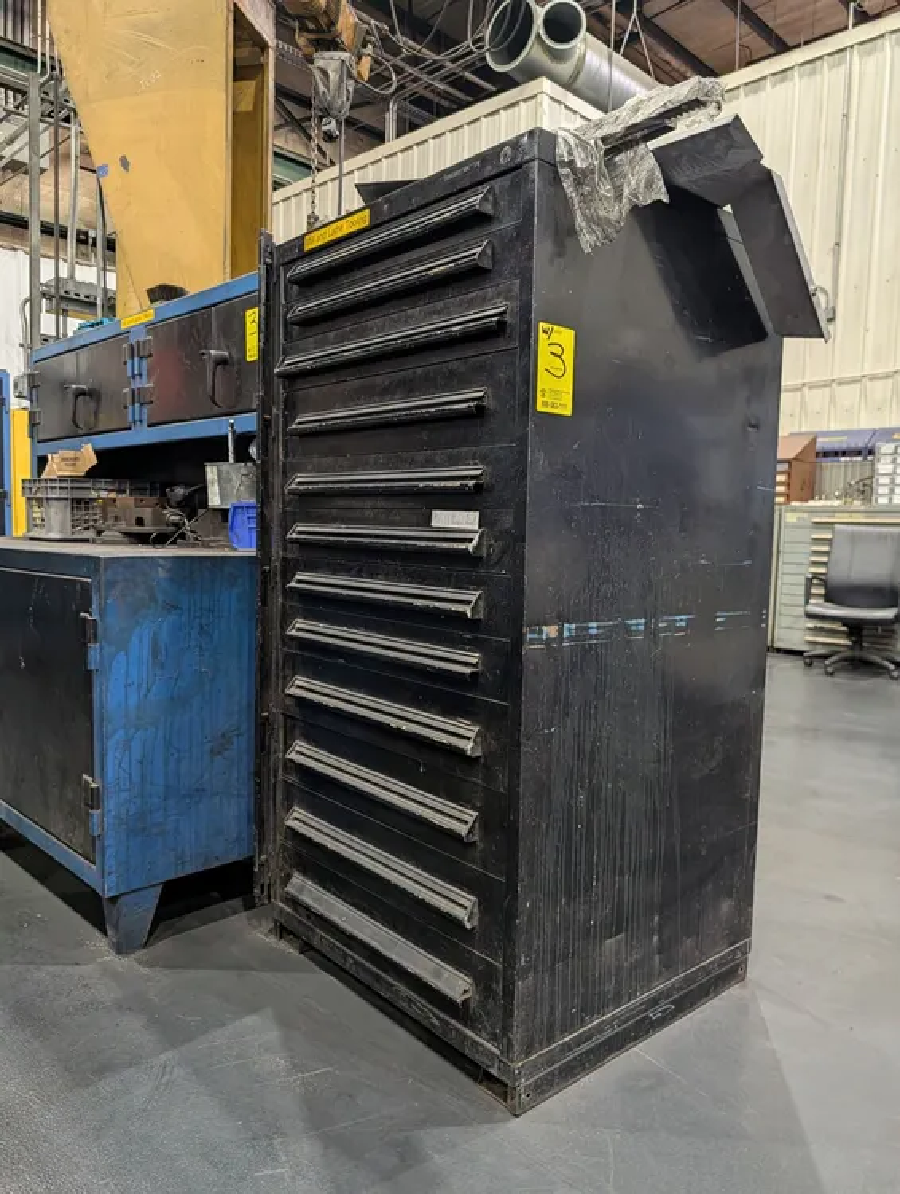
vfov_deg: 71.5
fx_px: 830
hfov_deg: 57.0
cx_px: 450
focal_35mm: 24
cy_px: 597
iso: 567
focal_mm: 6.9
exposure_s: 1/145
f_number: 1.68
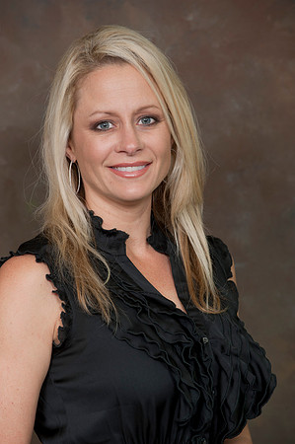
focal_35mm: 175
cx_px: 148
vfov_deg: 11.8
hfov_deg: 7.8
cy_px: 222
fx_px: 2156
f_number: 5.6
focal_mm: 175
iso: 320
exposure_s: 1/125
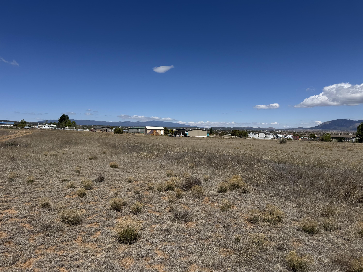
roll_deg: -0.6
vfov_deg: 56.8
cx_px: 182
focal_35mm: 24
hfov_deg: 71.6
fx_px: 252
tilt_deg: -1.1
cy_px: 136
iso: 80
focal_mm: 6.76
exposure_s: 1/7937
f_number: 1.78
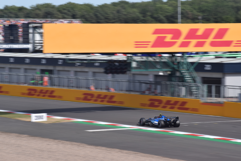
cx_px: 120
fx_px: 1356
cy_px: 80
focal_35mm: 202
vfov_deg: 6.8
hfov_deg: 10.2
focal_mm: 135
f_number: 22
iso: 400
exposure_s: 1/160
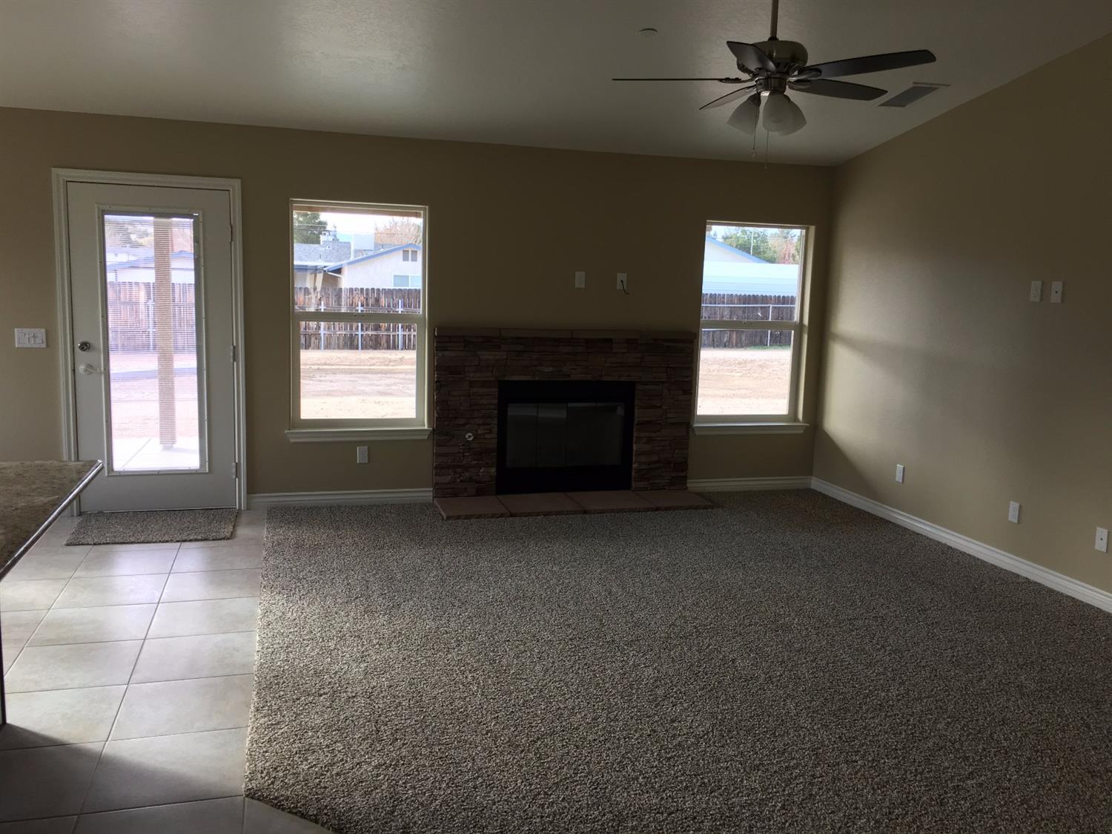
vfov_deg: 48.2
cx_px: 556
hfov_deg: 61.7
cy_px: 417
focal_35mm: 29
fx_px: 931
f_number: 2.2
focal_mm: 4.15
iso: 40
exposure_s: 1/100
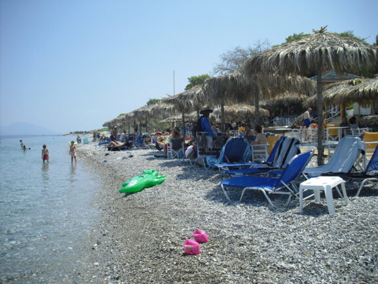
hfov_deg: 49.0
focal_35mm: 38
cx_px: 189
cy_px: 142
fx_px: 415
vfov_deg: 37.7
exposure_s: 1/250
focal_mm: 6.2
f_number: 5.6
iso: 64
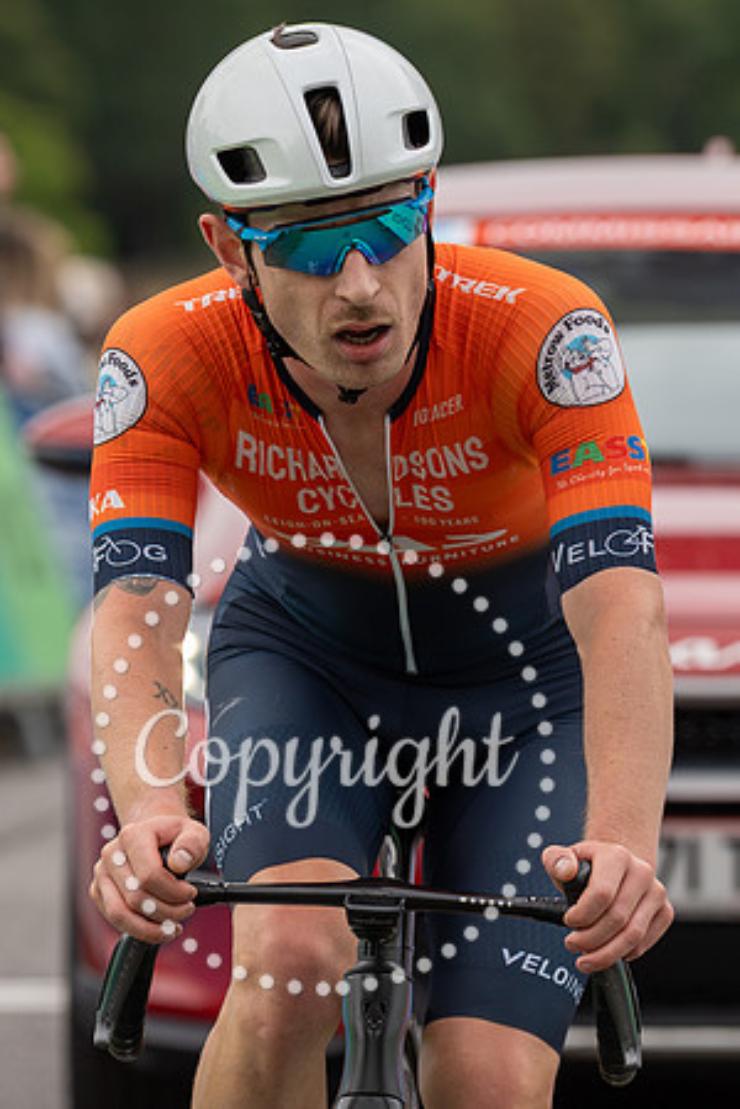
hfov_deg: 3.7
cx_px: 417
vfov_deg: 5.5
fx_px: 11601
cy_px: 438
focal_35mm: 376
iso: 800
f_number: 3.5
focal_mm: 148
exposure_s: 1/1000
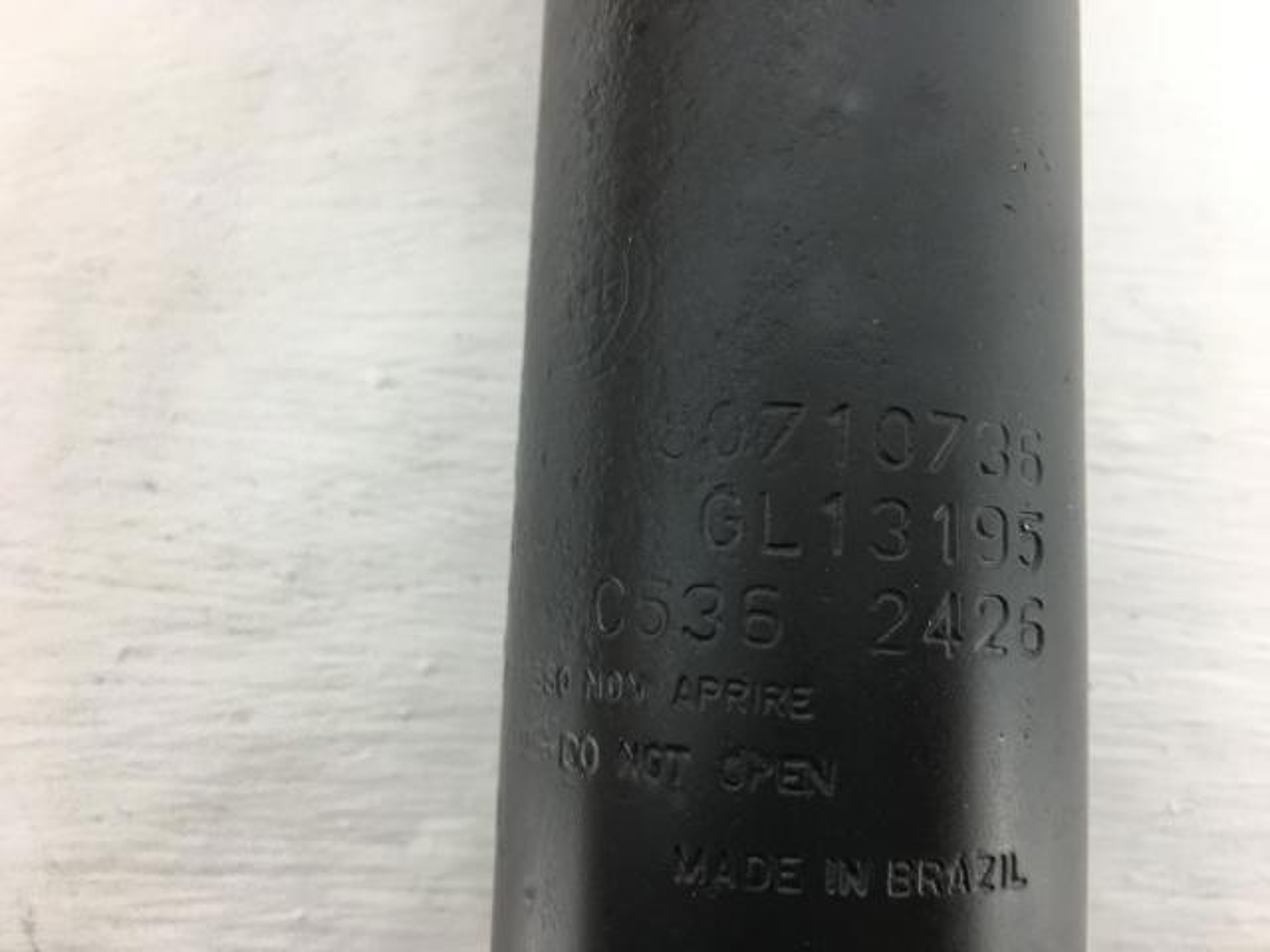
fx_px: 1064
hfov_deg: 61.7
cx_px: 635
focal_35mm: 29
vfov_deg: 48.2
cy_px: 476
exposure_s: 1/100
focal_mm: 4.15
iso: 40
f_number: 2.2
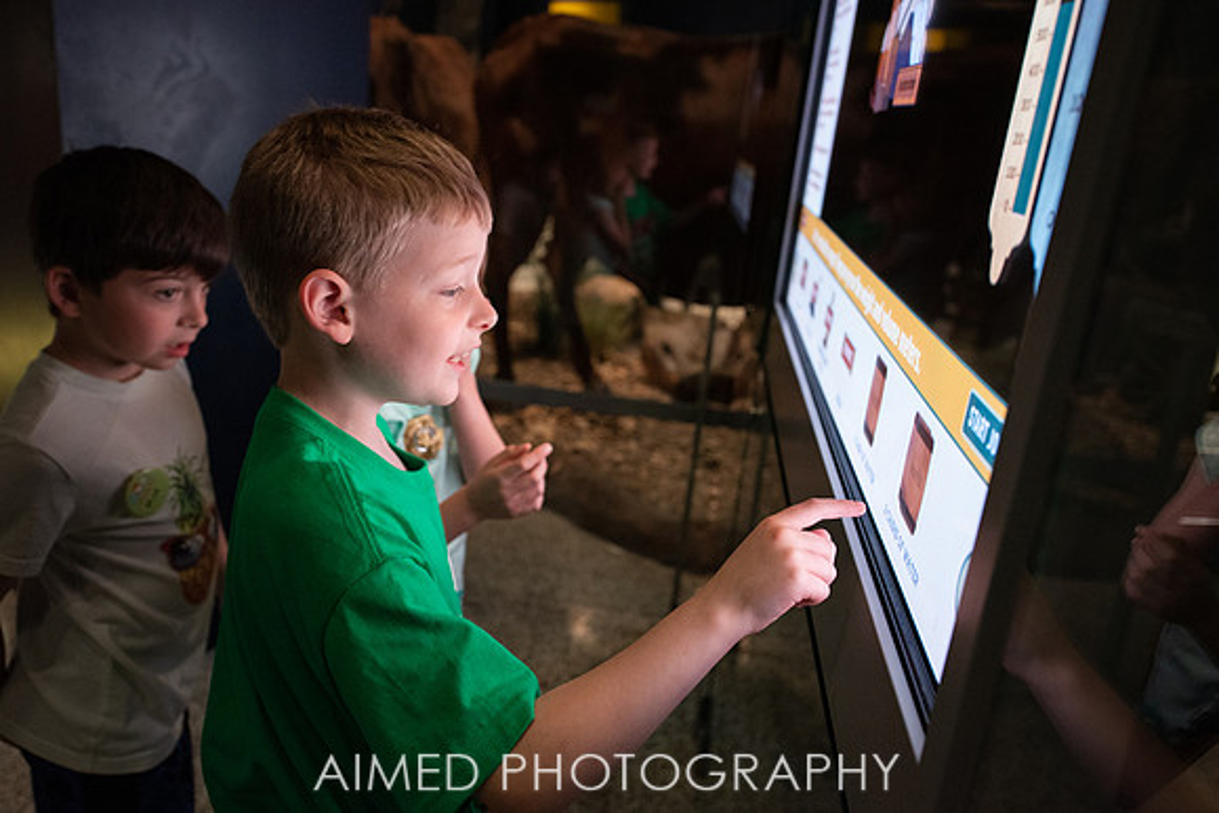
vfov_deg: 48.1
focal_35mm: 27
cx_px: 545
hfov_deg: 67.5
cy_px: 365
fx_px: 910
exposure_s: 1/200
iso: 2000
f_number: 2.8
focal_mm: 24
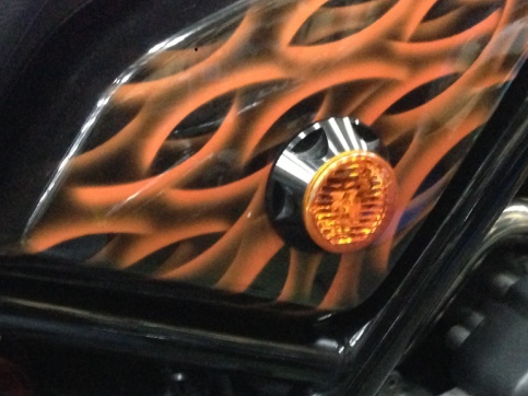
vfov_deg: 20.3
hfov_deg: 27.8
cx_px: 272
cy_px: 403
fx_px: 1067
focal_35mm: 70
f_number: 2.4
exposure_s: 1/15
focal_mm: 4.13
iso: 800
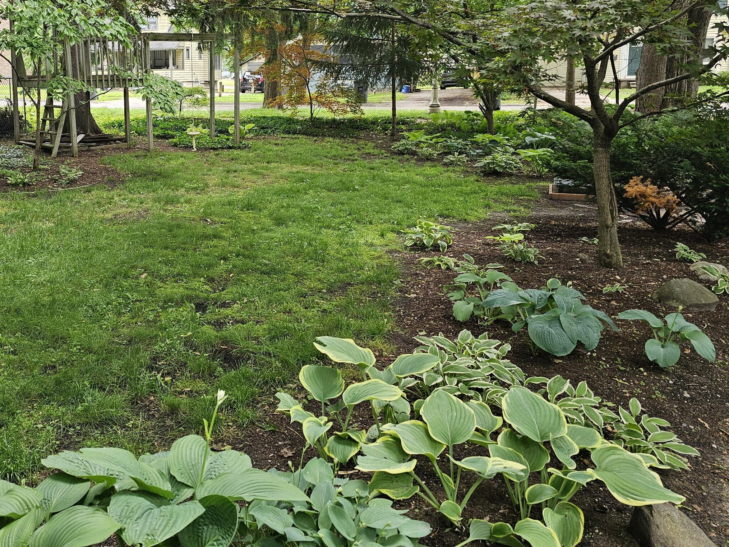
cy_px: 191
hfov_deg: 52.2
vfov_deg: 41.4
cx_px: 207
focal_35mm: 34
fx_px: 716
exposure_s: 1/180
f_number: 1.7
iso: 64
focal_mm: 6.3
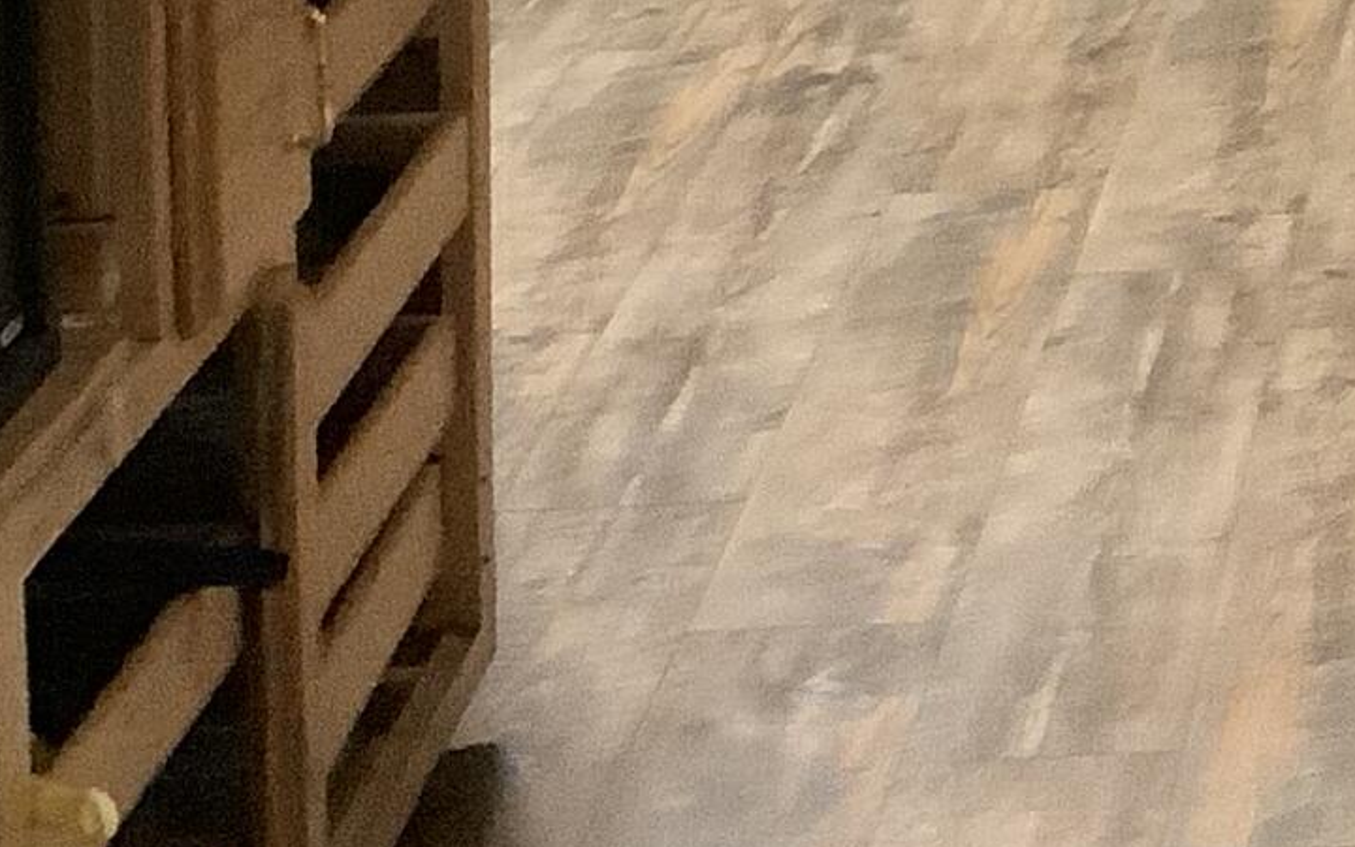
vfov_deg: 8.7
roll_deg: +0.0
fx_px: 5059
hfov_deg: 14.5
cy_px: -1197
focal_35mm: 137
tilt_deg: -2.0
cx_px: 1876
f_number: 2.4
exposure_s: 1/20
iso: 800
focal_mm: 3.3
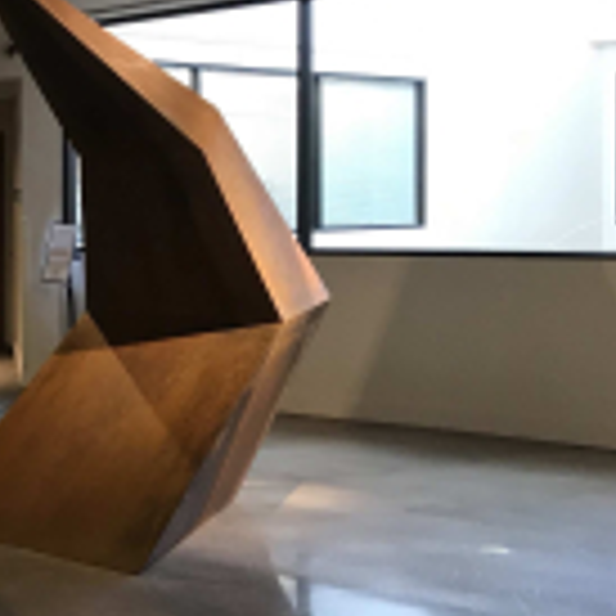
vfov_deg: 24.0
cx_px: -220
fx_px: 1450
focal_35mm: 72
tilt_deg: -2.0
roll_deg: +1.3
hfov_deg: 21.3
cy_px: 306
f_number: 1.8
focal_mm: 3.99
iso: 50
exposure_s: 1/15
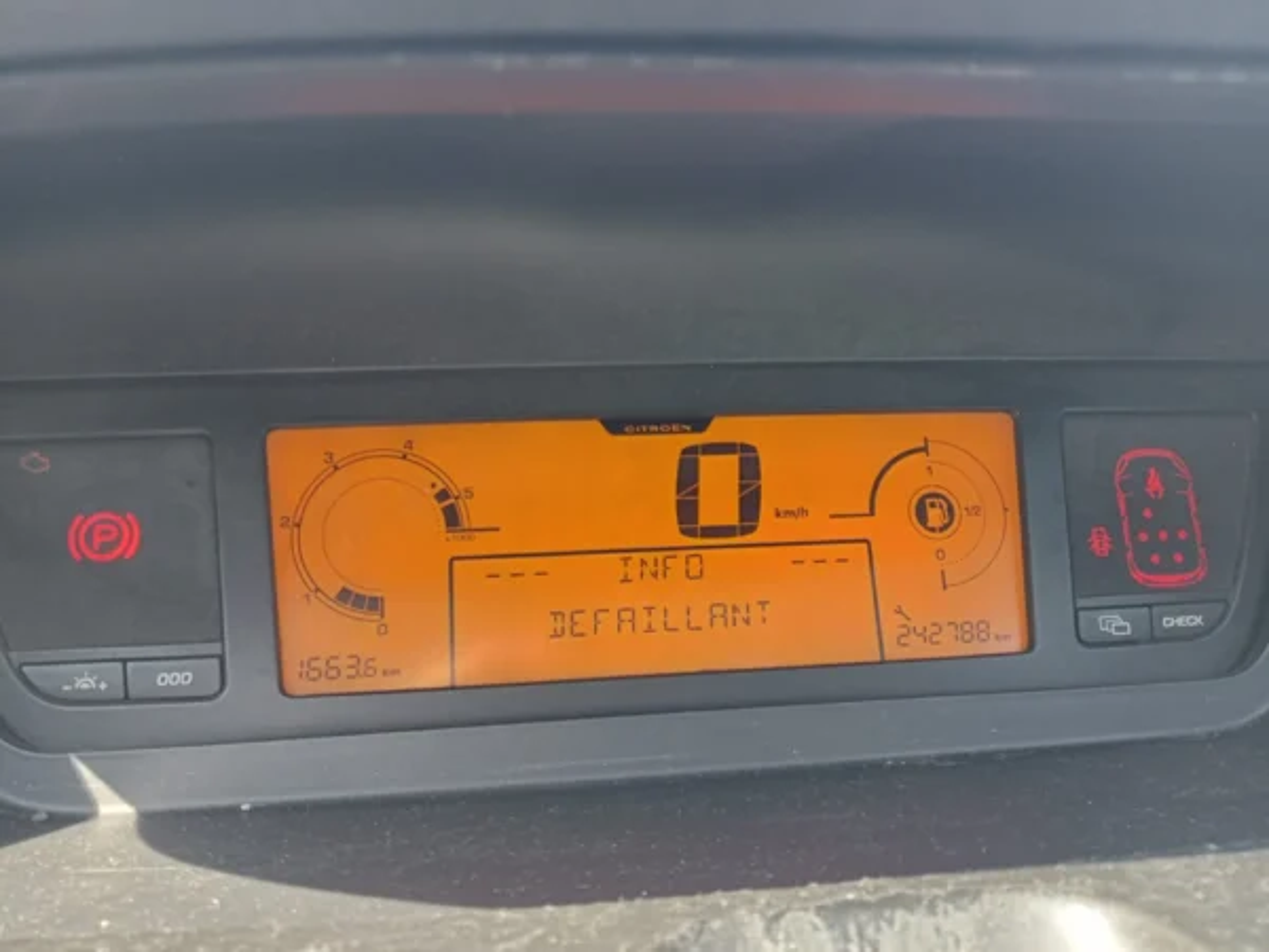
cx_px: 634
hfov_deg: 63.4
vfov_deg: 49.7
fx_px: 1026
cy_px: 476
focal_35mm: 28
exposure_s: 1/33.3
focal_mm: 3.46
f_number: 2.2
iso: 160
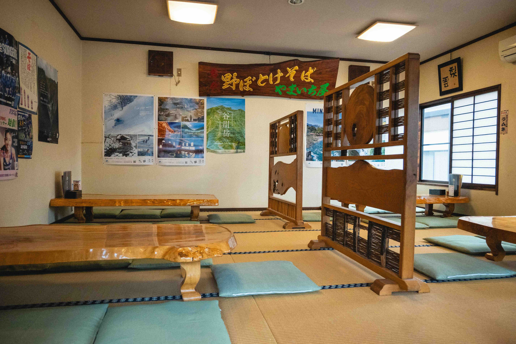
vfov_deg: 53.1
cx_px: 258
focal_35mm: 24
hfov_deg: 73.7
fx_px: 344
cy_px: 172
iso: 1000
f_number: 3.5
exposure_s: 1/1000
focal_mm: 16
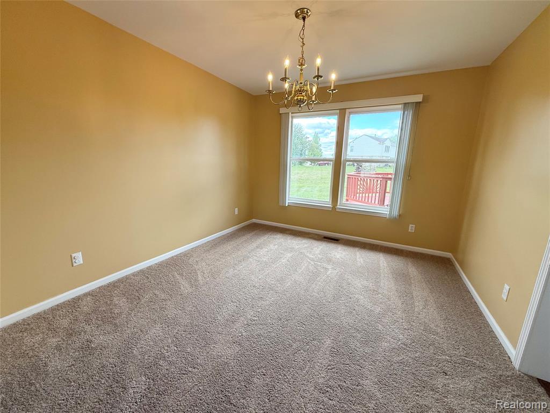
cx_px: 275
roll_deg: -1.1
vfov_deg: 85.7
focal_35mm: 14
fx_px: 222
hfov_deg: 102.1
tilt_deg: -11.5
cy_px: 206
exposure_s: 1/127
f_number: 2.2
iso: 64
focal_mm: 2.22
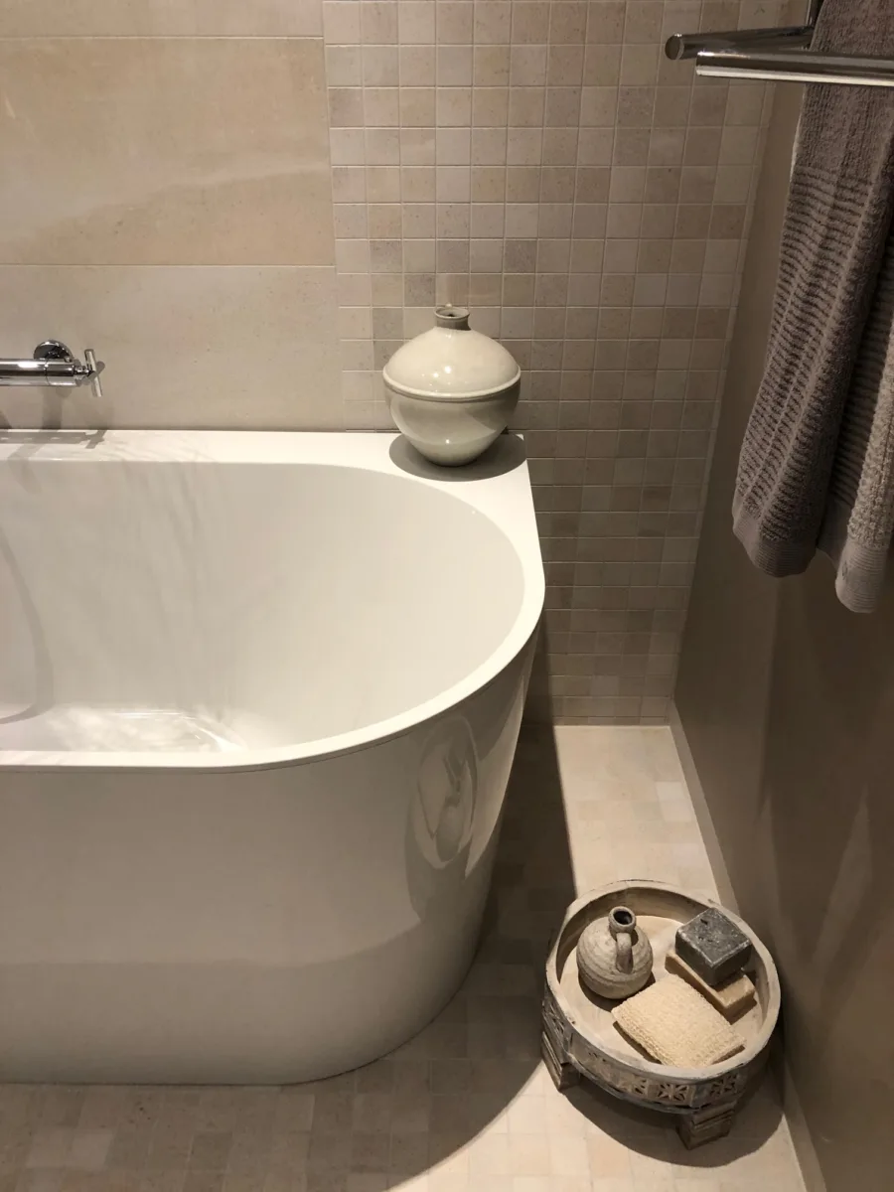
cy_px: 596
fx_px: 964
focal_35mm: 28
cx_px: 447
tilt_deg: -32.0
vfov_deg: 63.4
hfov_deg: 49.7
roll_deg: +1.4
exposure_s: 1/25
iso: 40
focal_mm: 4
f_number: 1.8
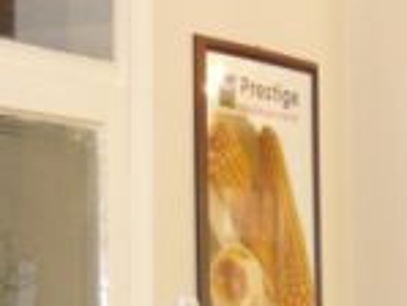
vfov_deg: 10.2
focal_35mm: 142
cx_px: 852
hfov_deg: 12.1
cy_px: 415
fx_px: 1671
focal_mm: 5.5
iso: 250
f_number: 2.8
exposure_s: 1/30
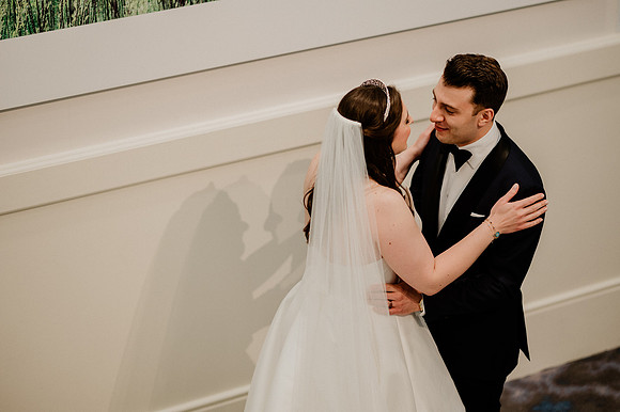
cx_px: 310
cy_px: 206
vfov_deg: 13.0
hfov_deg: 19.5
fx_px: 1807
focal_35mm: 105
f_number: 1.8
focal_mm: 105
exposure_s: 1/400
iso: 800
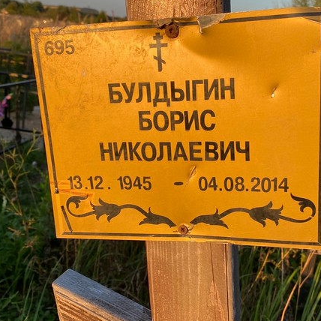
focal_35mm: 43
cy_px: 166
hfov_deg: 39.0
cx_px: 196
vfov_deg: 39.2
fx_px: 451
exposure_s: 1/594
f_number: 1.8
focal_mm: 4.25
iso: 32
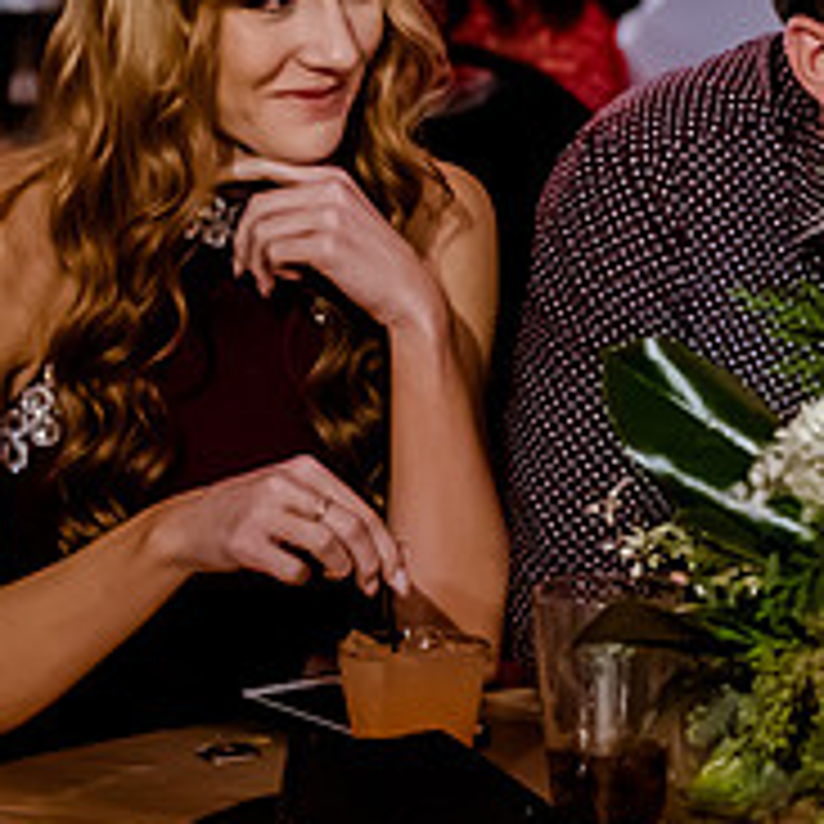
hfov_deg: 7.6
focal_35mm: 231
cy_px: 184
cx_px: 644
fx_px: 6221
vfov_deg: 7.6
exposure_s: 1/100
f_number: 2.8
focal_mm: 70
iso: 5000
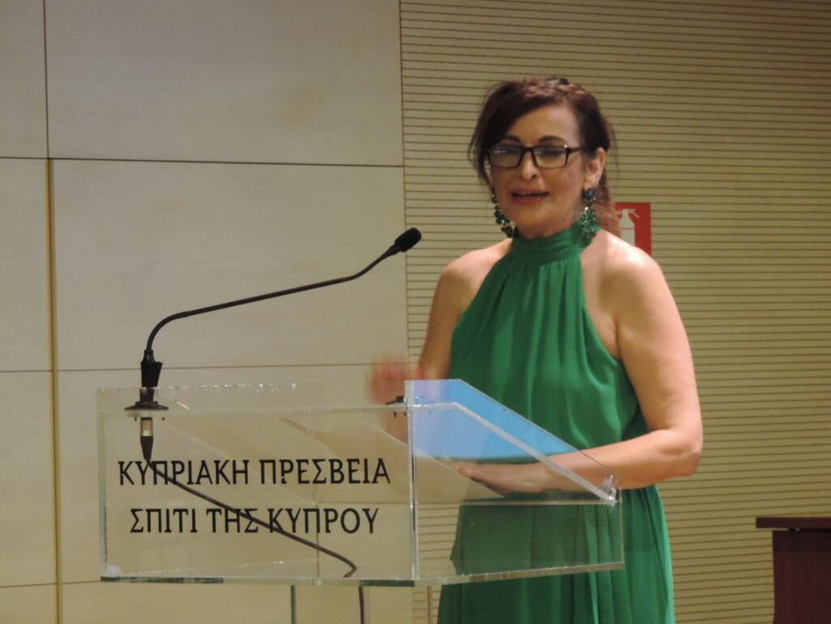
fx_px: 4081
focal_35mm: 170
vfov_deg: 8.7
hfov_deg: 11.6
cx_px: 416
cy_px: 312
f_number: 4.5
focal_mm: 30.3
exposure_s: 1/25
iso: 800
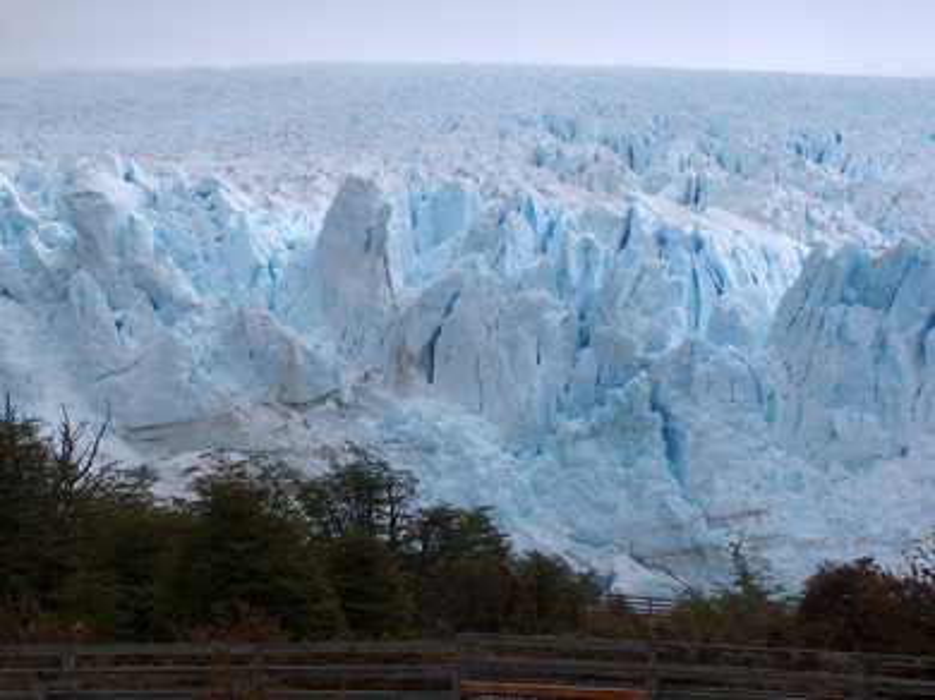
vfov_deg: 20.4
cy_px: 350
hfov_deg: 27.0
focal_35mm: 72
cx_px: 468
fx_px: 1944
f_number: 11.6
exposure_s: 1/153
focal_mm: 14.73
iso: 100
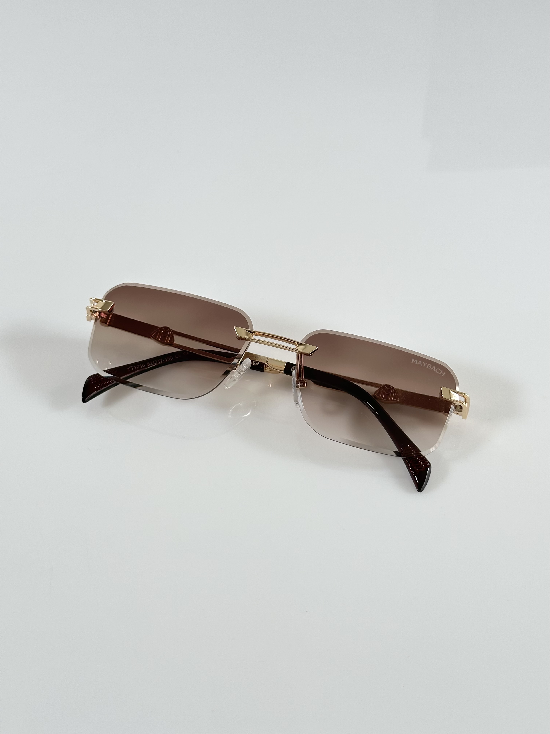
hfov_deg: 30.3
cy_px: 367
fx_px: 1017
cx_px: 275
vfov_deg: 39.7
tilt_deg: -53.1
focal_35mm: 48
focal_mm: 6.86
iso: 64
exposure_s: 1/127
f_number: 1.78
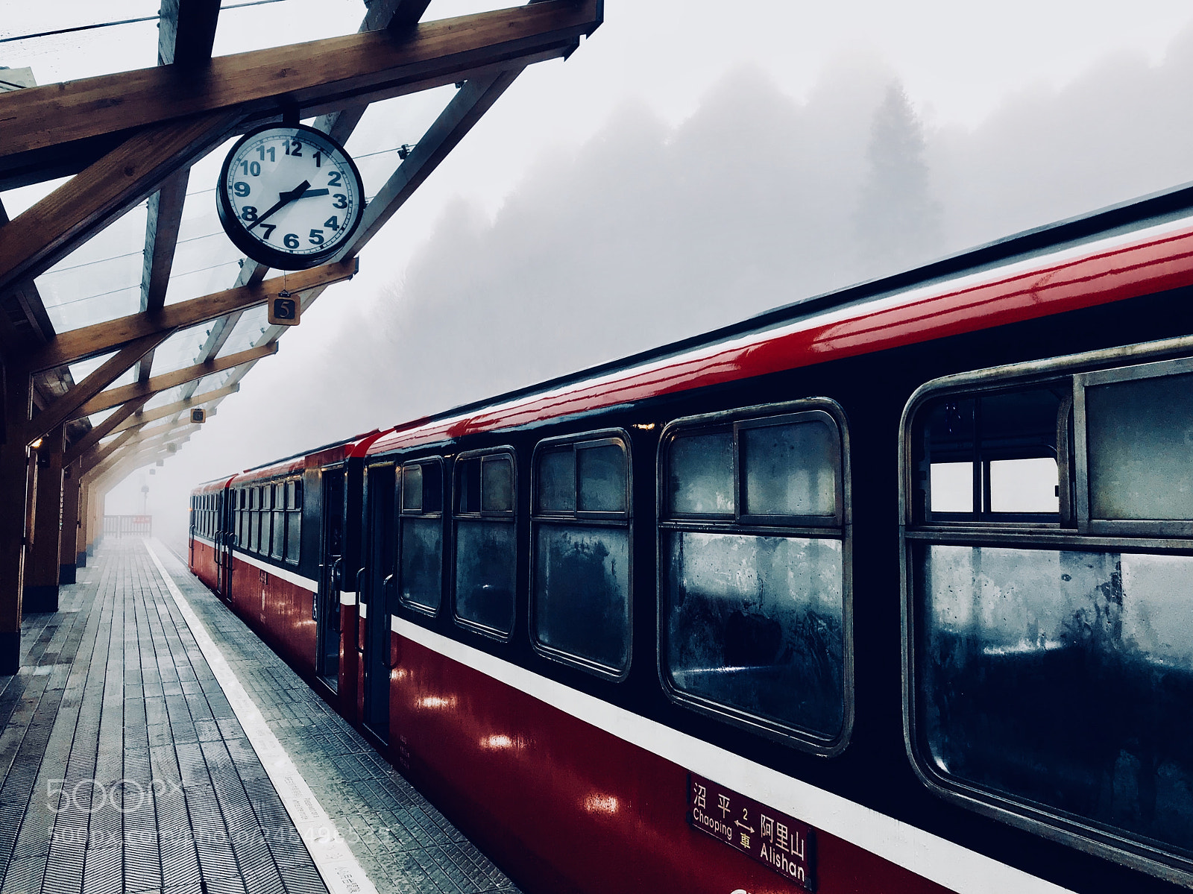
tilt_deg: +3.9
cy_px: 447
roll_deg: +1.6
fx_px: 965
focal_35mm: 28
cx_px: 596
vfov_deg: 49.7
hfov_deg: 63.5
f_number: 1.8
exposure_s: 1/60
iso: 25
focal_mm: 3.99
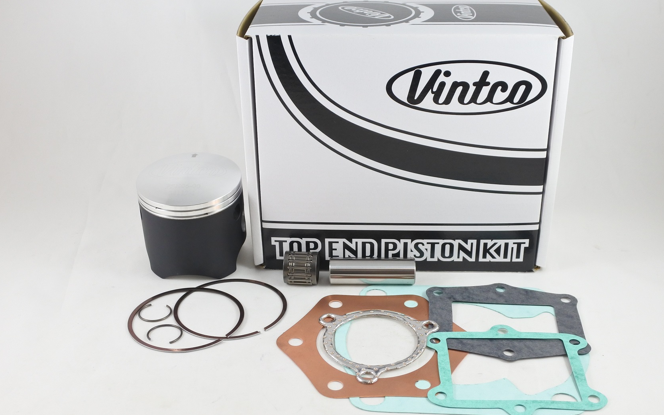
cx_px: 330
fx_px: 651
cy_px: 223
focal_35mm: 36
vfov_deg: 35.3
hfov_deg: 54.0
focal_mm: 12.8
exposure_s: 1/125
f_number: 4
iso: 500
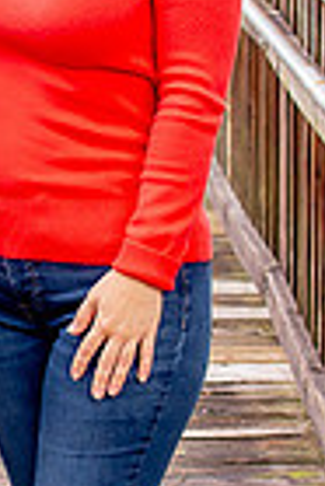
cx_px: -73
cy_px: 234
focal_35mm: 168
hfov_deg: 8.1
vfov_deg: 12.2
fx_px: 2269
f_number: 3.5
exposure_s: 1/250
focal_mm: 35
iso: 200
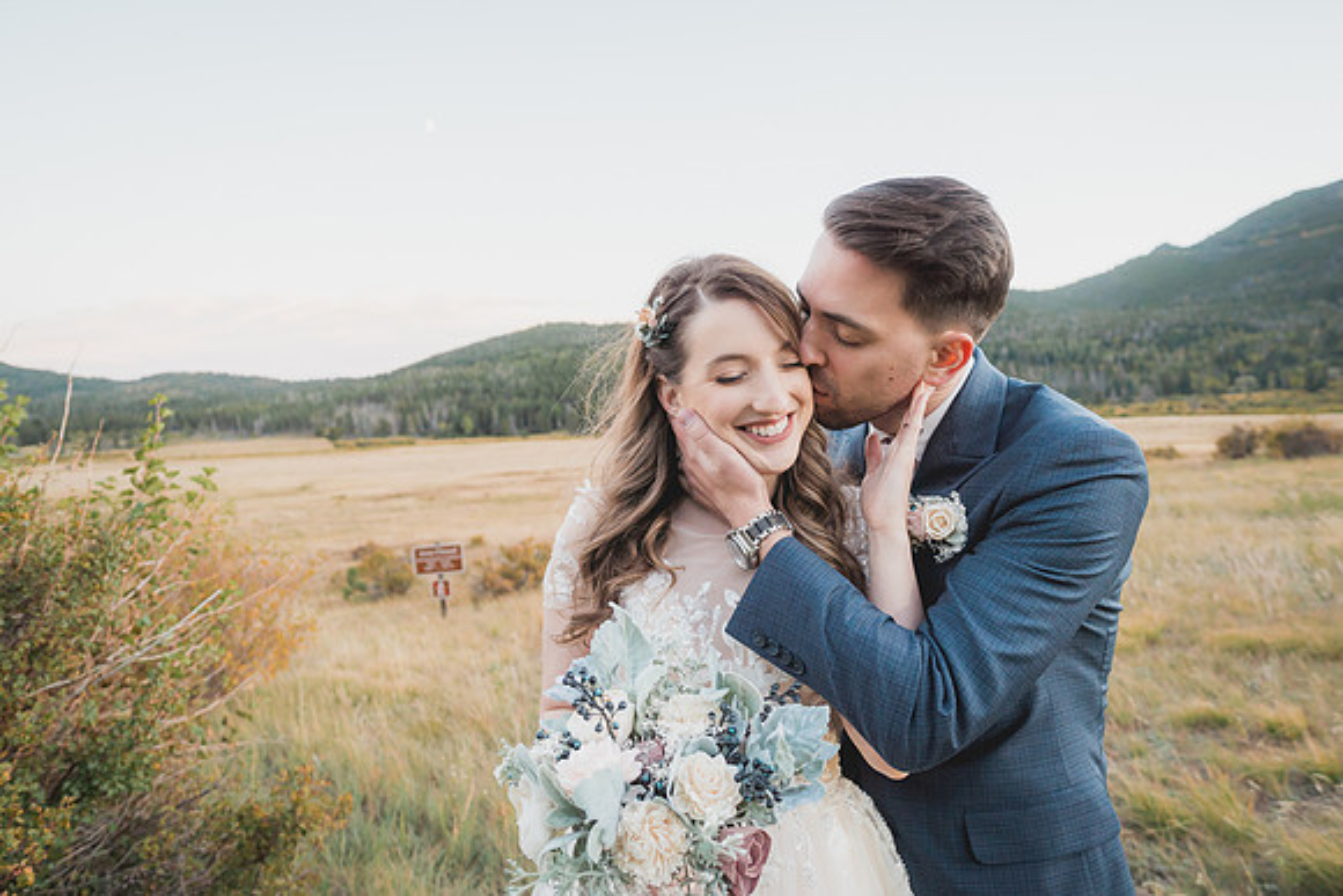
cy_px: 448
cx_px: 672
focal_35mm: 22
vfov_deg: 58.4
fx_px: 802
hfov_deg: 79.9
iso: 400
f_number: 2.8
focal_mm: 18
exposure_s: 1/125
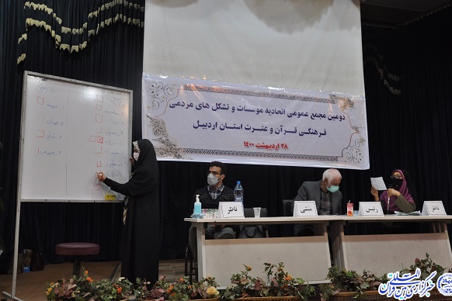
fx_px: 427
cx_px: 231
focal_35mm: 34
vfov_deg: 38.9
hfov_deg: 55.8
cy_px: 147
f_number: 4
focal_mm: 22
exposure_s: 1/15
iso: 720
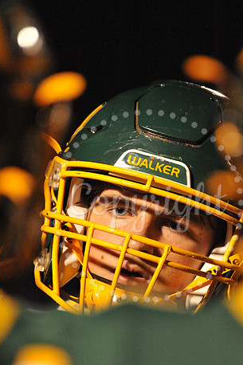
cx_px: 147
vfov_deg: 2.7
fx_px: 7700
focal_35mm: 760
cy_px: 205
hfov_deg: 1.8
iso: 6400
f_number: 6.3
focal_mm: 600
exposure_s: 1/200
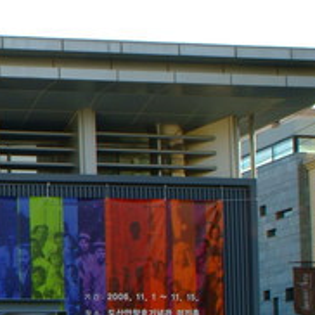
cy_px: 391
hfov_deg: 15.1
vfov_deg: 16.9
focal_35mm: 98
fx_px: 1009
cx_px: -273
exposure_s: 1/60
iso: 200
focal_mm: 20
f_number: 11
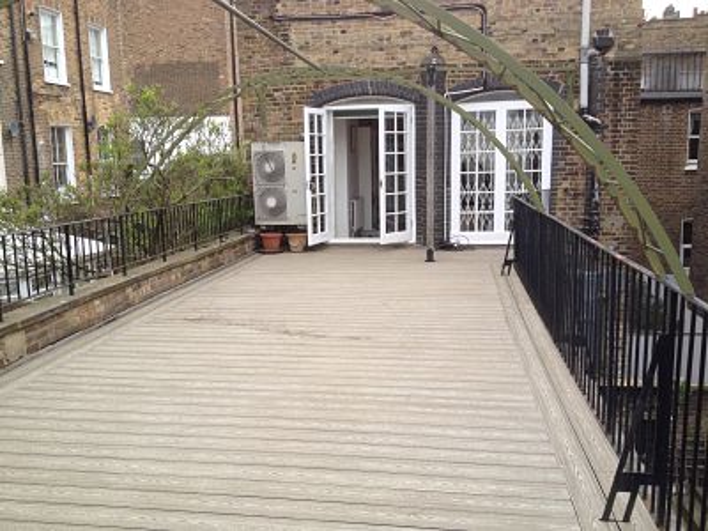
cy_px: 266
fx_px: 716
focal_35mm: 35
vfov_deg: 40.7
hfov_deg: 52.6
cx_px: 354
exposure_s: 1/521
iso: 50
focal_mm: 4.28
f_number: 2.4
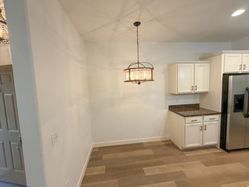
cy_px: 94
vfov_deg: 85.7
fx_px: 101
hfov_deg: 102.1
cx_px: 124
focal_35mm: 14
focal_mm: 2.22
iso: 320
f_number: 2.2
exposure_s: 1/120
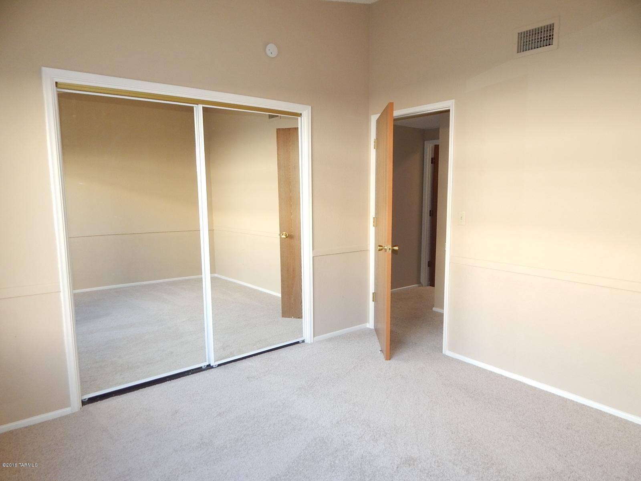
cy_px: 240
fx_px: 407
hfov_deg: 76.4
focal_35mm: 22
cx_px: 320
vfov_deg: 61.1
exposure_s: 1/30
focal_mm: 4
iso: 180
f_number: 3
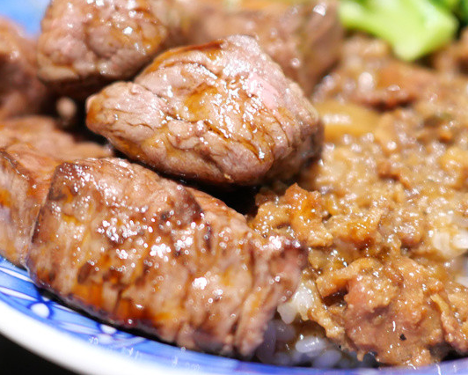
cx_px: 260
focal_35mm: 55
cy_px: 186
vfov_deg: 27.6
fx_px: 762
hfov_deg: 34.1
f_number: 1.7
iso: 1600
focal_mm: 15
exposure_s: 1/60
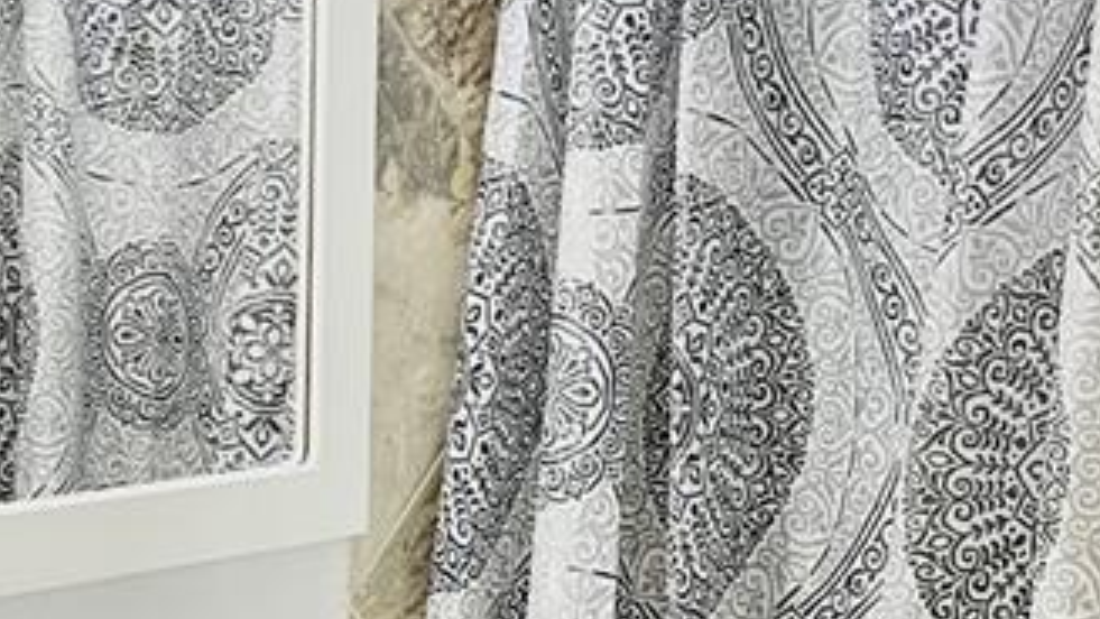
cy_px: 515
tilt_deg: -10.5
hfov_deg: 20.5
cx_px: 649
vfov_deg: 11.6
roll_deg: -2.4
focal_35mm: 104
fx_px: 3034
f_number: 1.6
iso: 80
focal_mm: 5.1
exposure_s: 1/60
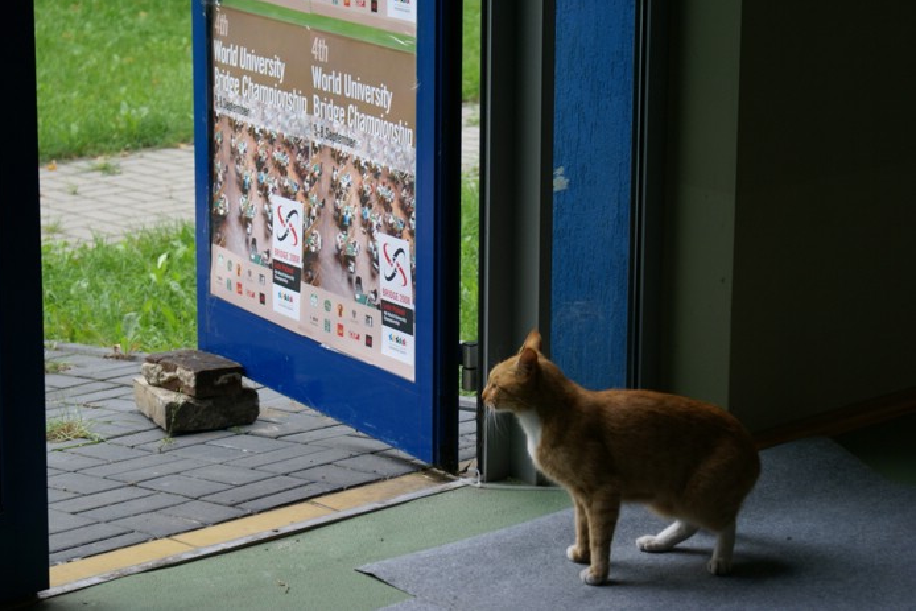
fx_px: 2697
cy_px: 304
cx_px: 455
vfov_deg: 12.9
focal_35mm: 106
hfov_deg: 19.3
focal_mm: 70
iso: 200
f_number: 5.6
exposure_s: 1/80
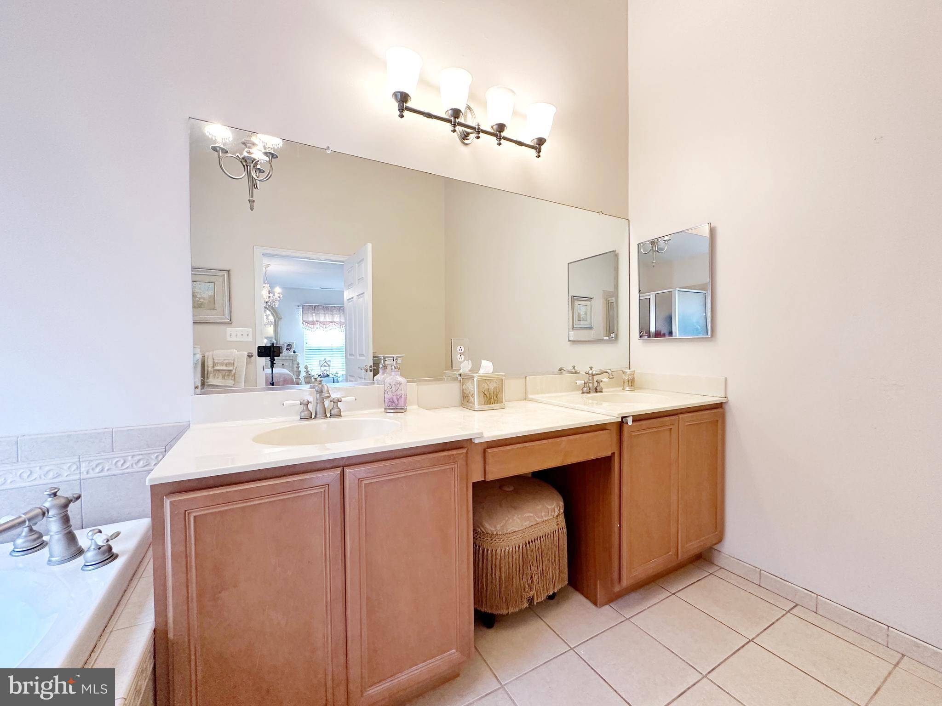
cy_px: 353
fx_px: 381
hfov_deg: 102.1
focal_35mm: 14
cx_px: 471
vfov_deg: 85.7
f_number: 2.2
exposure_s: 1/120
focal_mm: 2.22
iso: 320
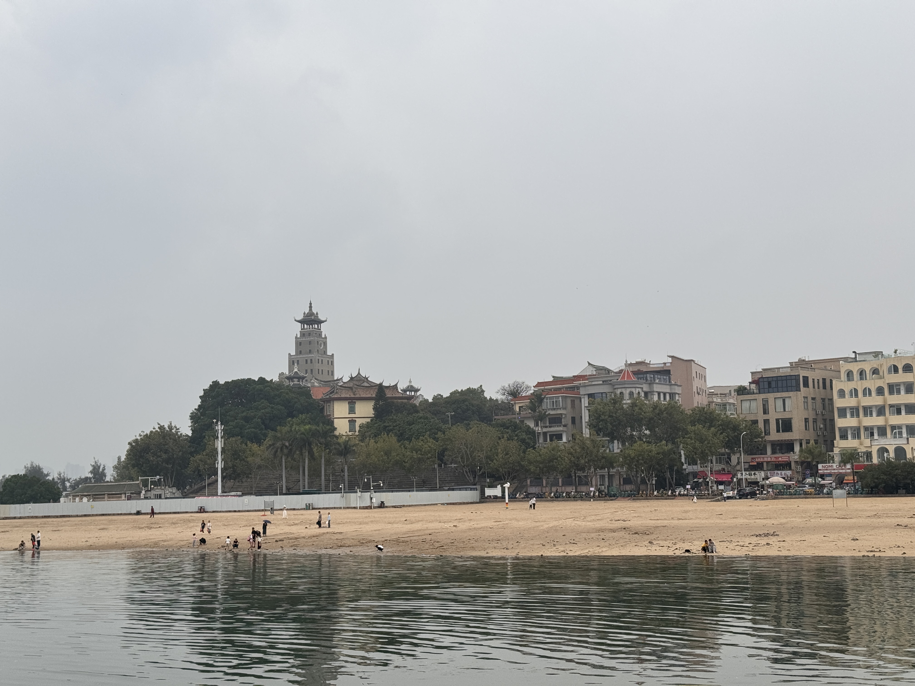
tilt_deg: +6.6
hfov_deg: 39.7
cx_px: 458
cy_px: 343
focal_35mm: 48
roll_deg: +1.4
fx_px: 1269
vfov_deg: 30.3
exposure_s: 1/2611
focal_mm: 6.76
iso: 64
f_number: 1.78
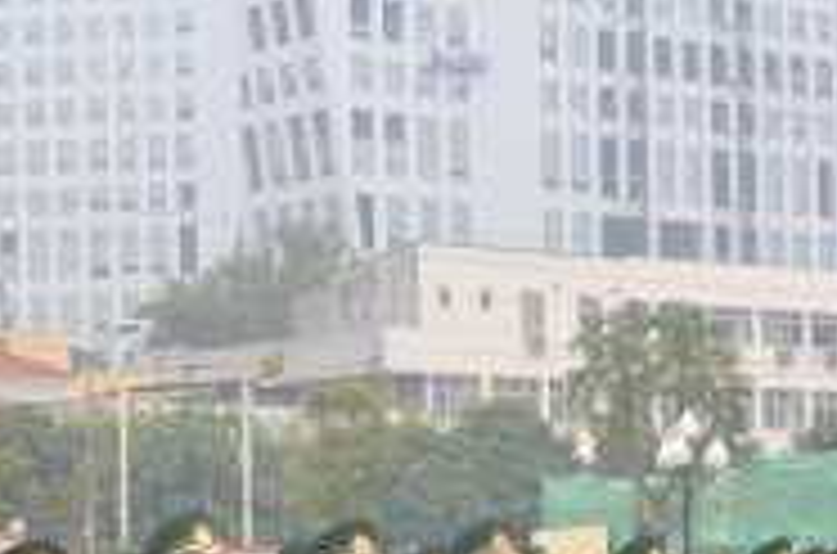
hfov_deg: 15.5
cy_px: 527
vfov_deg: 10.2
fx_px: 3084
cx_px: 441
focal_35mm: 133
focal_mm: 30
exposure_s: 1/100
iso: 800
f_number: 5
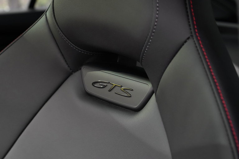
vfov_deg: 21.6
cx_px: 120
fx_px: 418
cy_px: 80
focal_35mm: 63
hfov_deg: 31.9
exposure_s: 1/80
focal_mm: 63
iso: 5000
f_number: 9
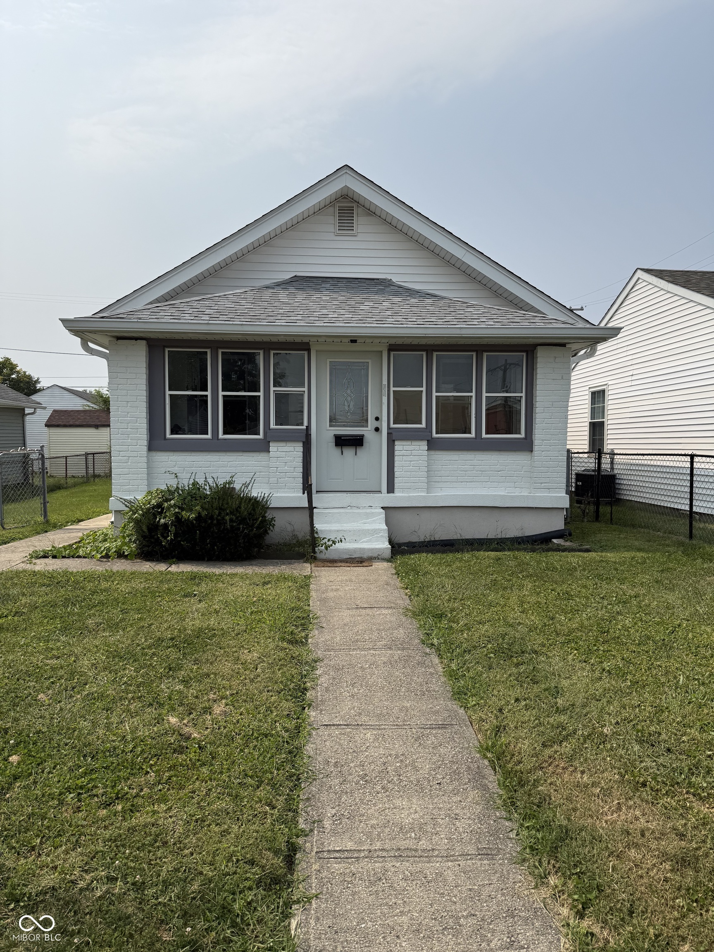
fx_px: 660
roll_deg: -0.1
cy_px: 476
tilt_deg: -2.1
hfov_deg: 56.8
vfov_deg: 71.6
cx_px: 357
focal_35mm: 24
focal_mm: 6.76
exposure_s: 1/8130
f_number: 1.78
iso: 80
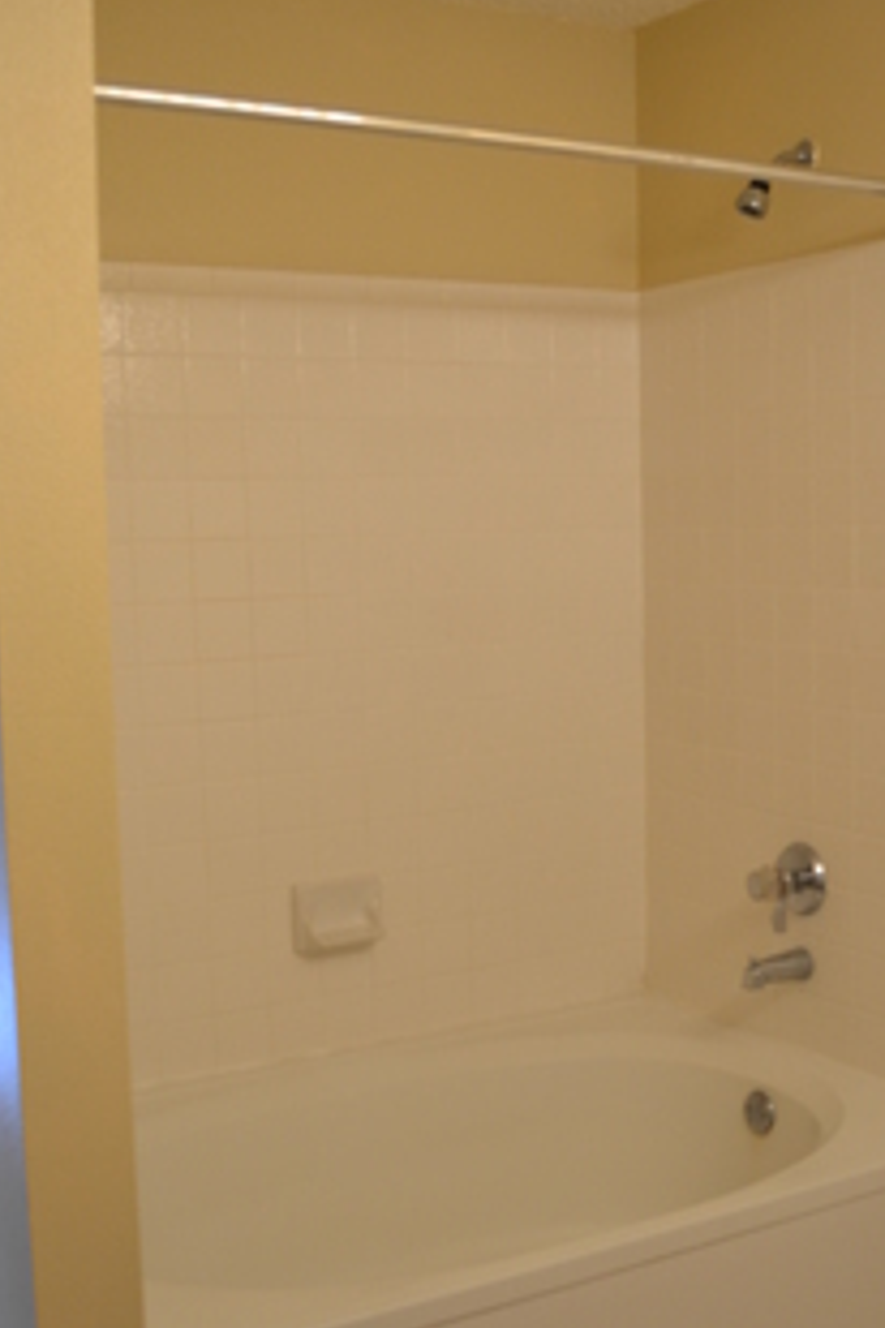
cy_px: 731
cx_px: 541
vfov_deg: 46.3
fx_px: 1549
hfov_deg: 31.8
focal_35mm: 42
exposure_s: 1/25
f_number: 3.5
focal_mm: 18
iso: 400
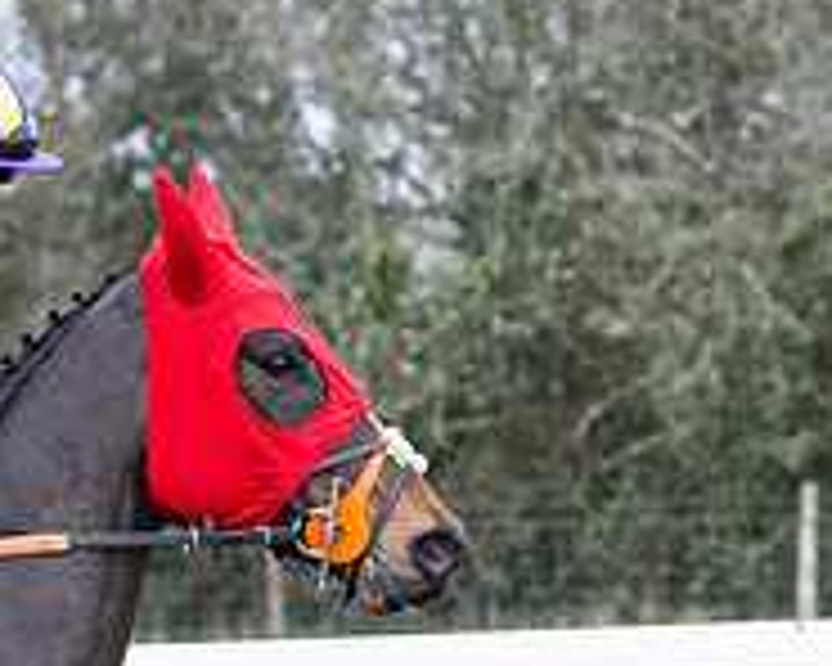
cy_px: 1118
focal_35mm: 650
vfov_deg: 2.4
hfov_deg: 3.0
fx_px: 16006
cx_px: 407
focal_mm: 92
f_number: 4
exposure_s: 1/1000
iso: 1600
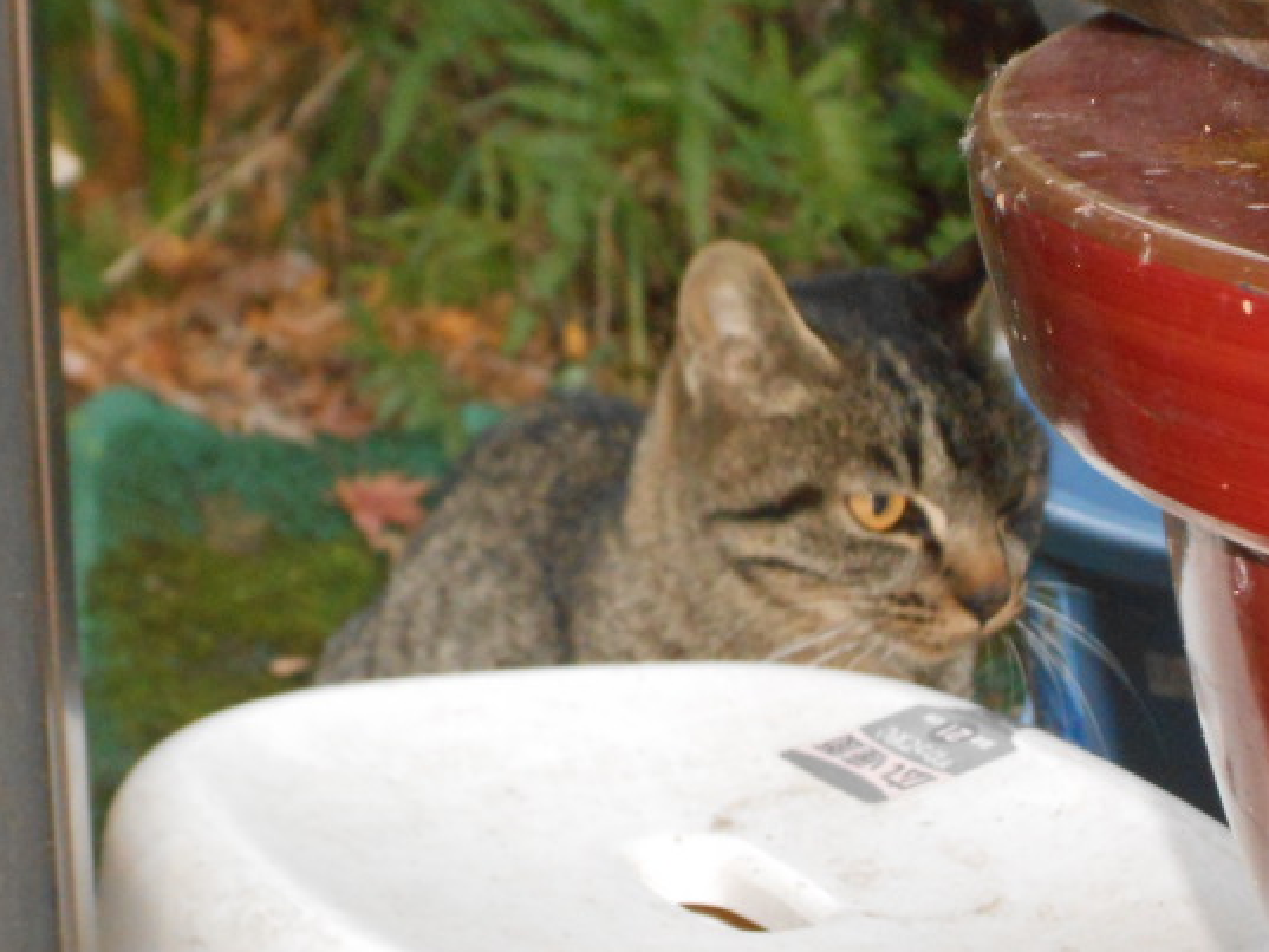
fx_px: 6820
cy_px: 482
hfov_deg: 10.6
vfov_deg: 8.0
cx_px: 596
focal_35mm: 186
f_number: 6.5
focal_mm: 27.6
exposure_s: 1/60
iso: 800
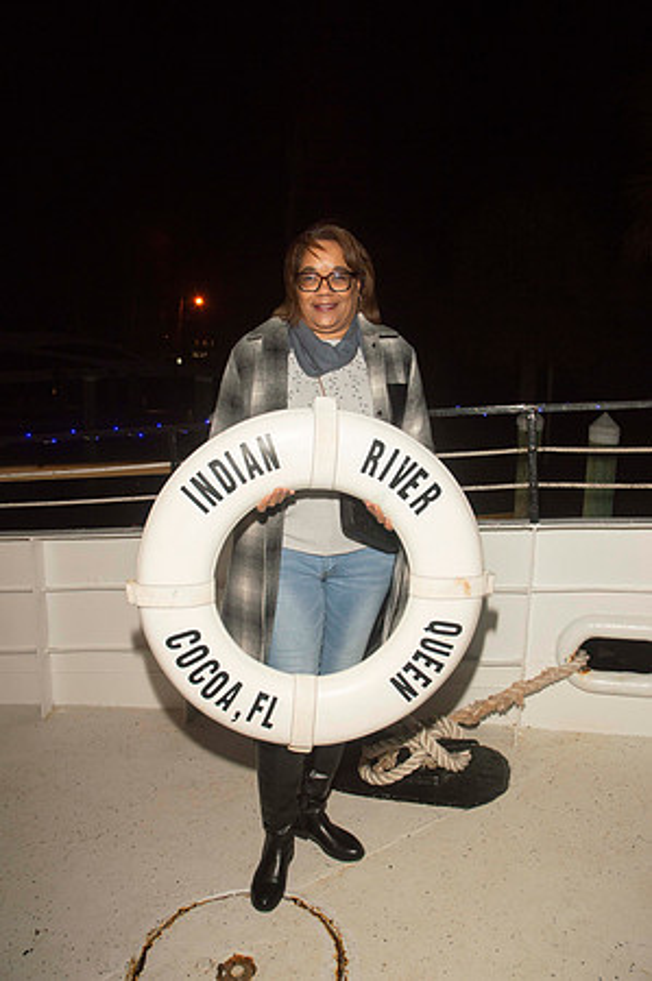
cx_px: 326
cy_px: 490
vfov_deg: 67.4
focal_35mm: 27
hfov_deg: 47.8
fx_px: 735
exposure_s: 1/60
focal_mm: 18
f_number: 5.6
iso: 400
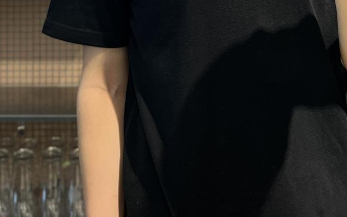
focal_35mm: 81
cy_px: -163
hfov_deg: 25.5
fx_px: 766
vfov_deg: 14.4
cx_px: 204
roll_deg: +0.1
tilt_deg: -0.4
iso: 125
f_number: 1.5
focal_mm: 5.7
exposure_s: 1/60
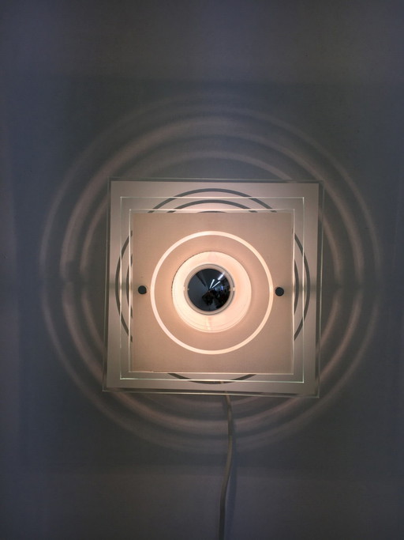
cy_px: 270
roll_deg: +0.0
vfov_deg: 61.7
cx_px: 202
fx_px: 451
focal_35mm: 29
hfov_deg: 48.2
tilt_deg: +1.7
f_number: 2.2
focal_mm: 4.15
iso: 25
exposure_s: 1/152
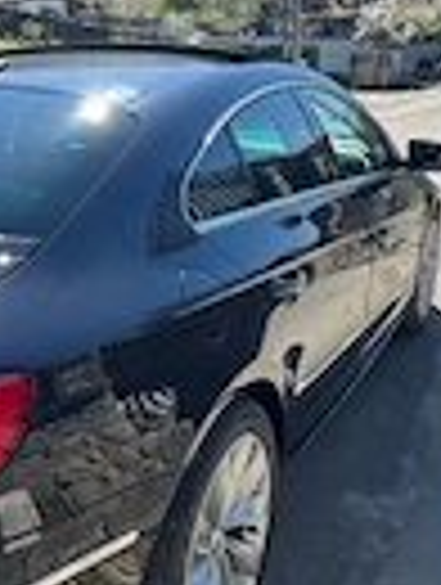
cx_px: 4
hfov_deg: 31.3
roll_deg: +4.0
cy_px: 198
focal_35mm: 43
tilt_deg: -9.1
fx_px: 728
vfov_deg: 43.2
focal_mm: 2.22
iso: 40
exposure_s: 1/687
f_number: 2.2
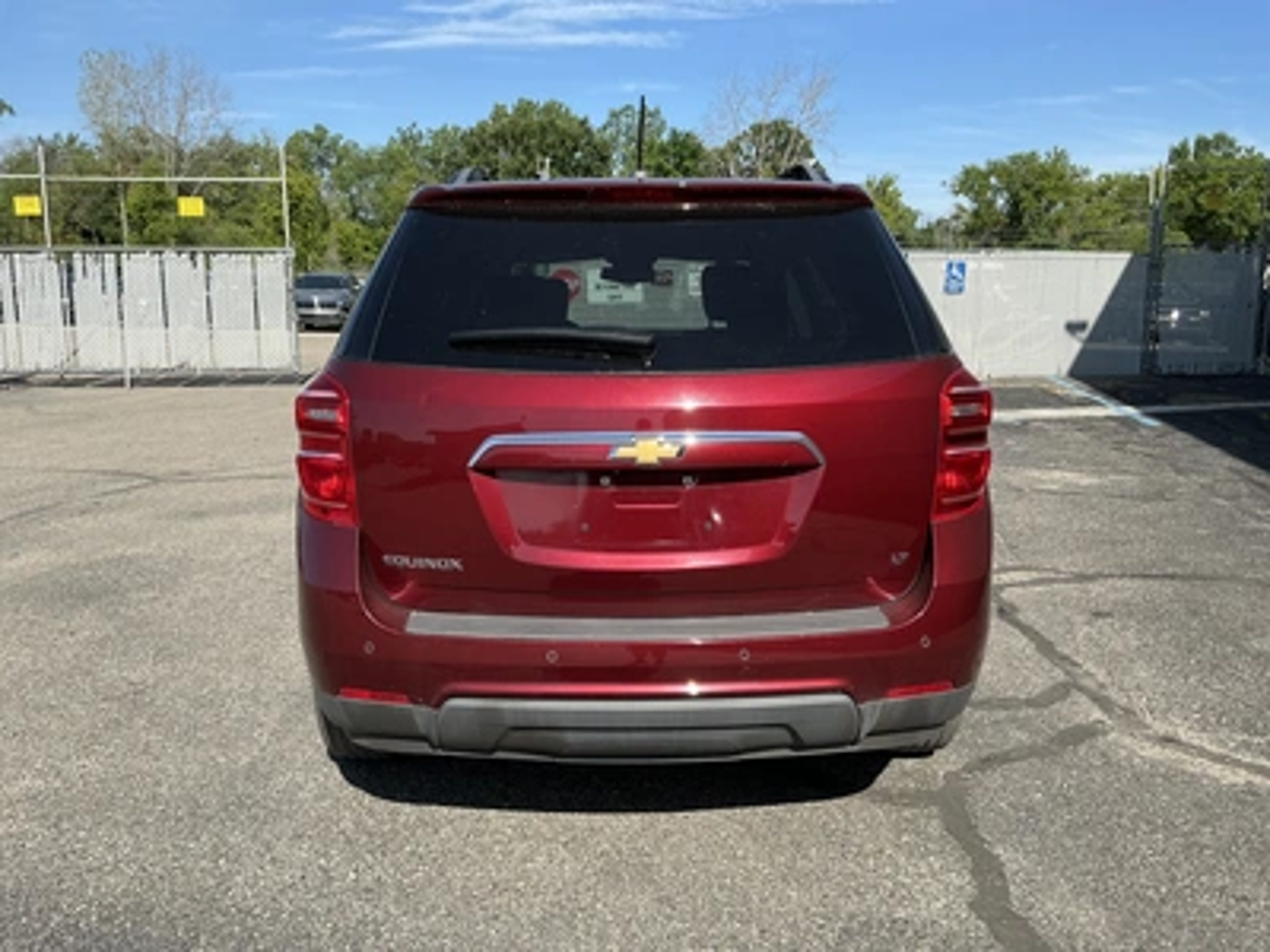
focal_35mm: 28
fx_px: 1027
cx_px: 635
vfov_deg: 49.7
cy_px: 476
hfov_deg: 63.4
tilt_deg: -8.2
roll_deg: -0.6
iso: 25
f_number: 1.8
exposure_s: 1/1279
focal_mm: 3
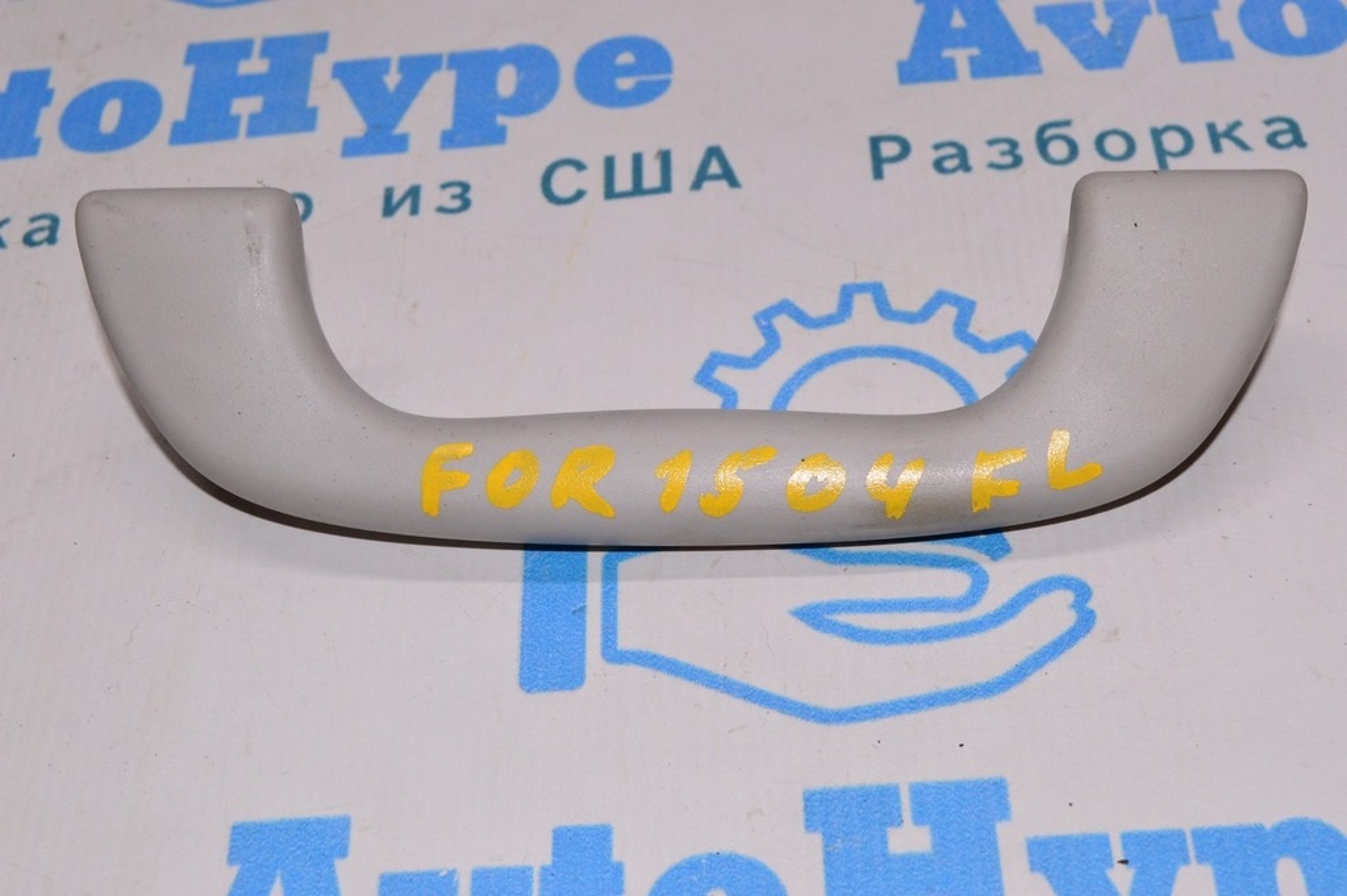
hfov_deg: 36.9
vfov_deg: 25.0
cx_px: 674
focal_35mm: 54
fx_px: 2019
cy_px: 448
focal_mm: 36
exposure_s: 1/200
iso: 1600
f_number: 8
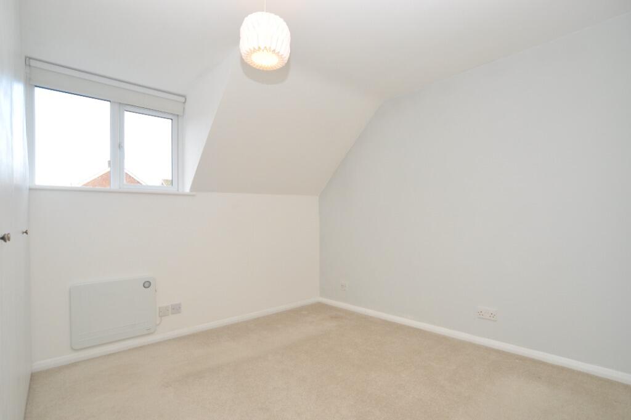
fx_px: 289
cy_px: 210
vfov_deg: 72.0
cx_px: 316
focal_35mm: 16
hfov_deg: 95.0
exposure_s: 1/125
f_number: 5.6
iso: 400
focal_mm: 11
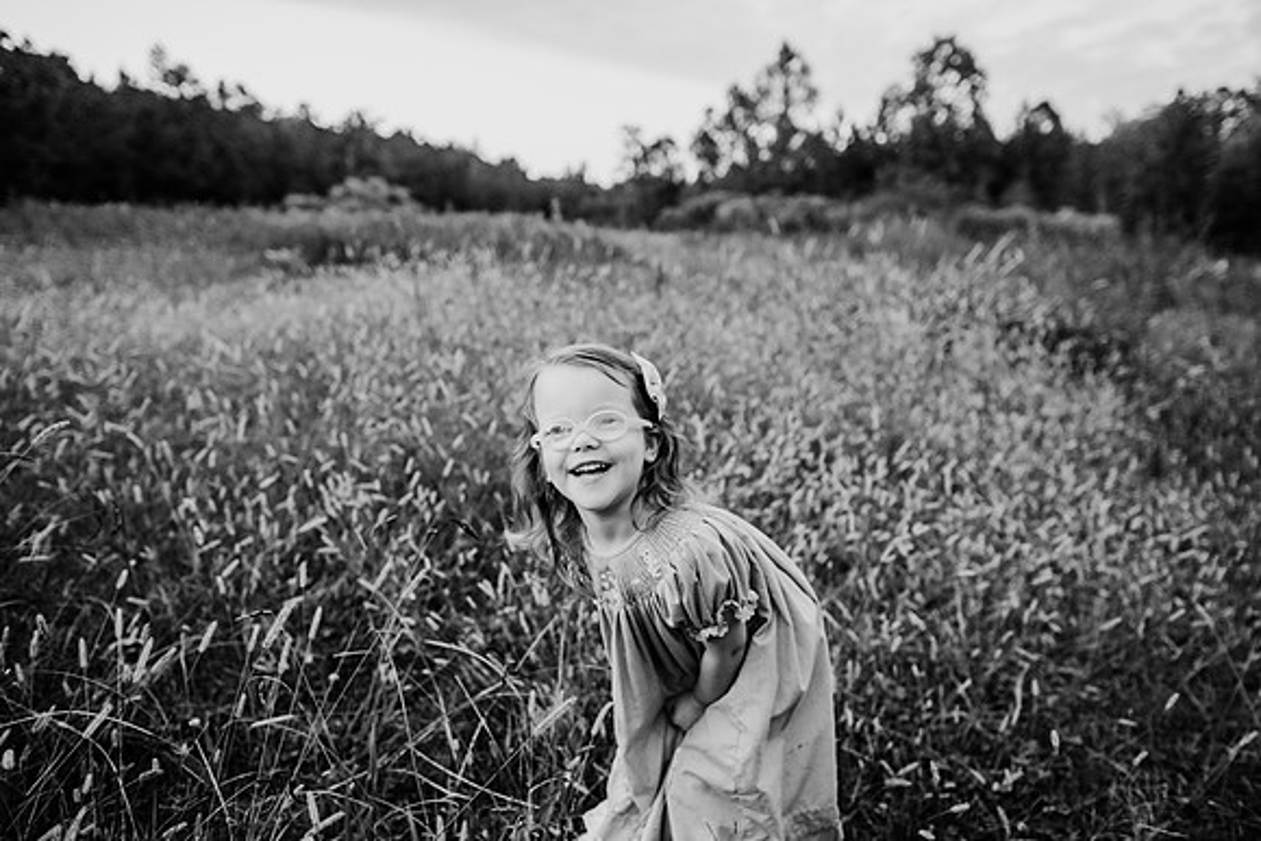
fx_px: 841
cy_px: 420
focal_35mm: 24
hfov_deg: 73.7
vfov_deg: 53.2
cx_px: 630
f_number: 2.8
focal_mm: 24
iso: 500
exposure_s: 1/500
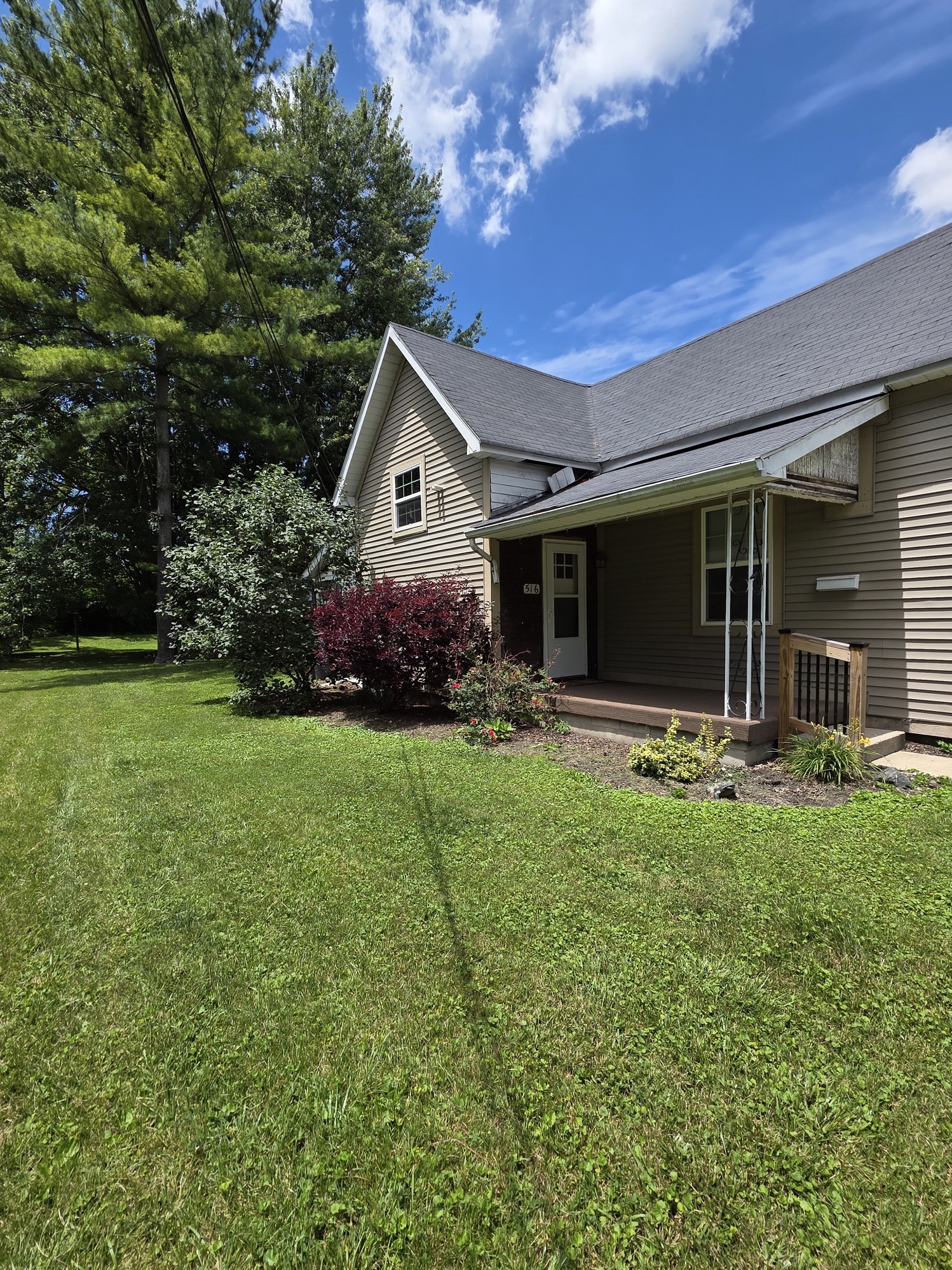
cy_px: 640
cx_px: 467
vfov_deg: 98.2
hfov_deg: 81.7
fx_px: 550
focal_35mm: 15
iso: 40
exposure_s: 1/2077
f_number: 1.9
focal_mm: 2.2
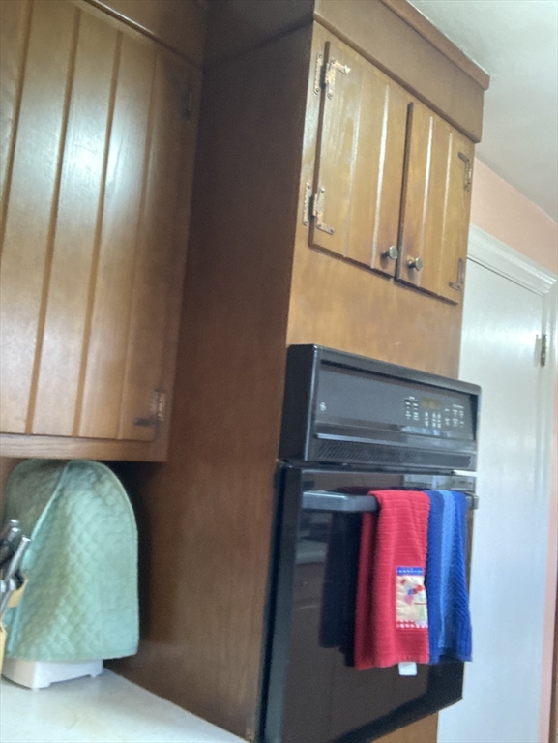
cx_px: 279
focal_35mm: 32
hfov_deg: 44.2
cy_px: 372
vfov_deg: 56.8
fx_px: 687
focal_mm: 2.87
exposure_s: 1/30
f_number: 2.2
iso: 320
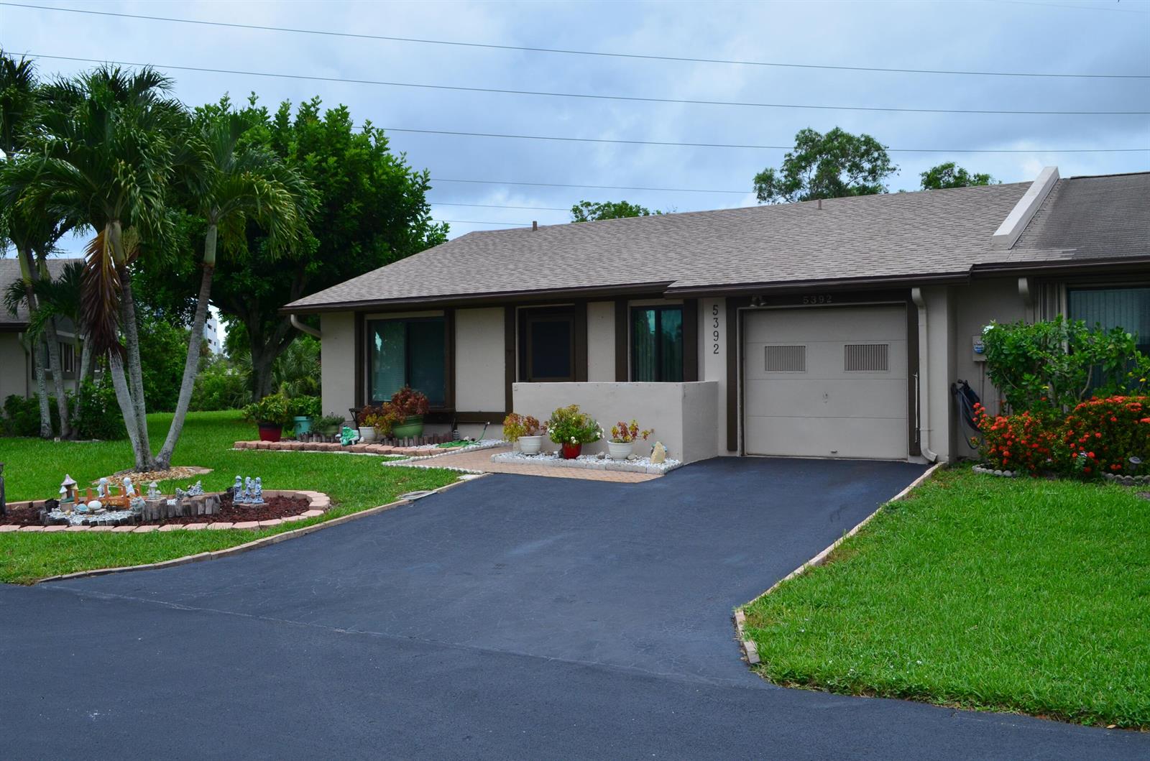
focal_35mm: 33
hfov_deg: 57.3
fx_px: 1052
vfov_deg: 39.8
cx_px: 575
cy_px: 380
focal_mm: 22
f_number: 10
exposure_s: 1/200
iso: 400
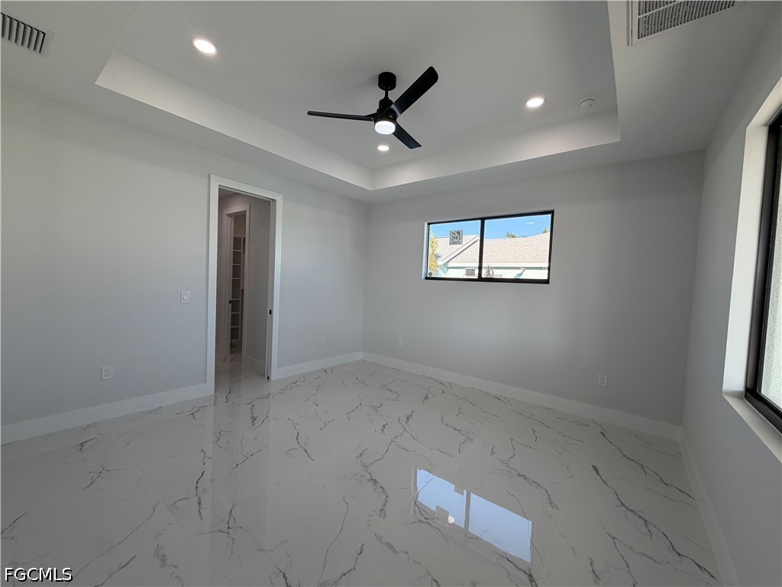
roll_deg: -2.3
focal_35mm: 14
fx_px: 316
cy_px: 294
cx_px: 391
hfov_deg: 102.1
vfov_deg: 85.7
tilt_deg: -1.6
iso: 64
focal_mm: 2.22
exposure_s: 1/122
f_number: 2.2
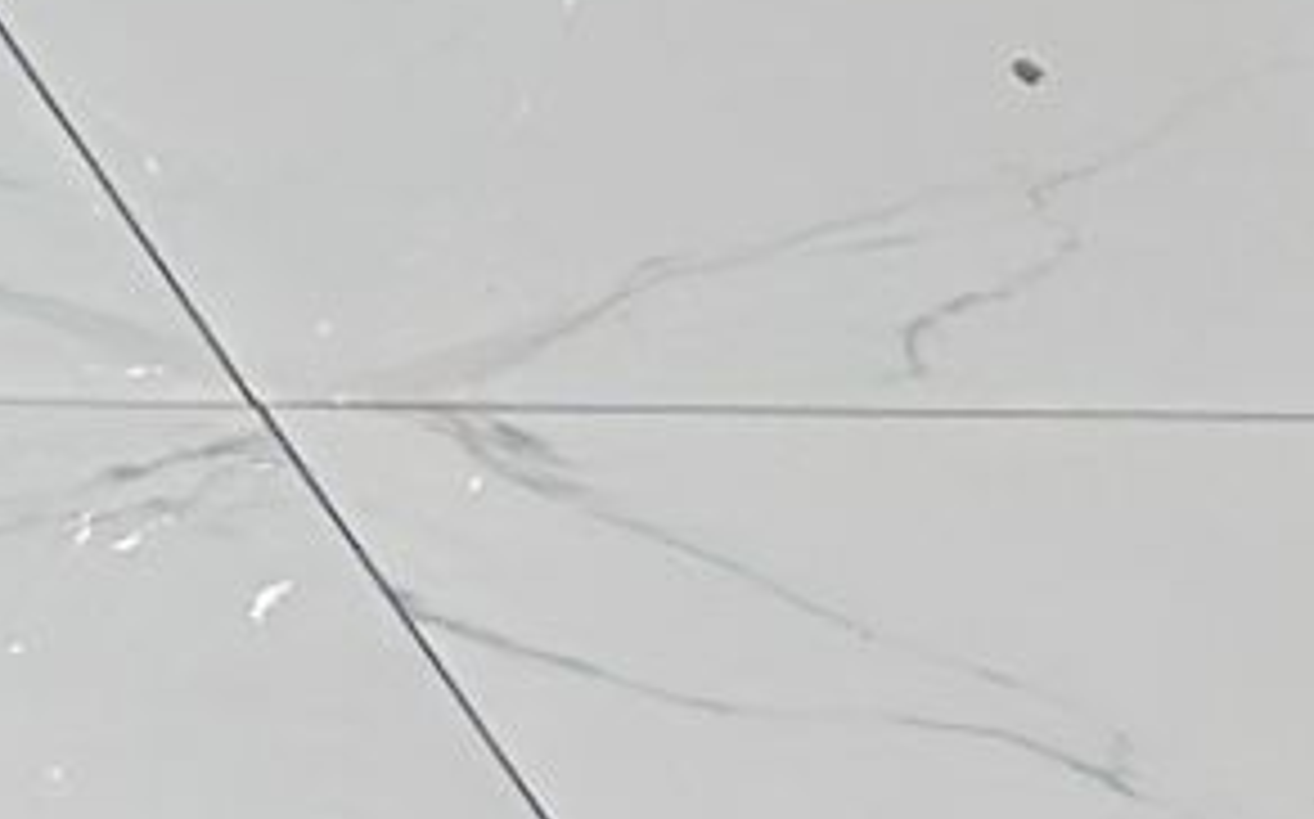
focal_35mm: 335
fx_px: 11987
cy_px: -2156
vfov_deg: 3.7
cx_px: -2538
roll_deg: -0.1
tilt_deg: -8.4
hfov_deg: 5.9
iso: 200
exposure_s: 1/120
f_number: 1.78
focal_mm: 6.86
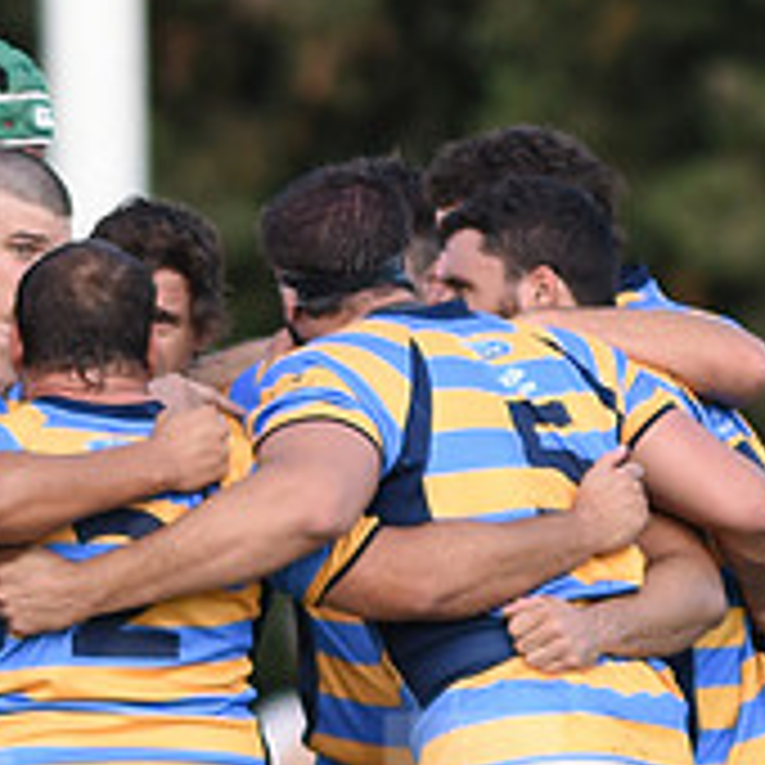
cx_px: 189
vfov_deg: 2.0
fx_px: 21777
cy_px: 848
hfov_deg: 2.0
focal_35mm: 871
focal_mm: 300
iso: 320
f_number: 2.8
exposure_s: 1/2000
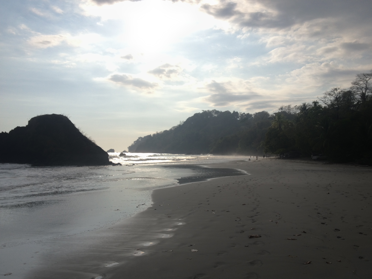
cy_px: 140
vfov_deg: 40.7
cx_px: 186
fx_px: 376
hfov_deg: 52.6
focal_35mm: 35
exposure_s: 1/1577
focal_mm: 4.28
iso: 50
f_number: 2.4
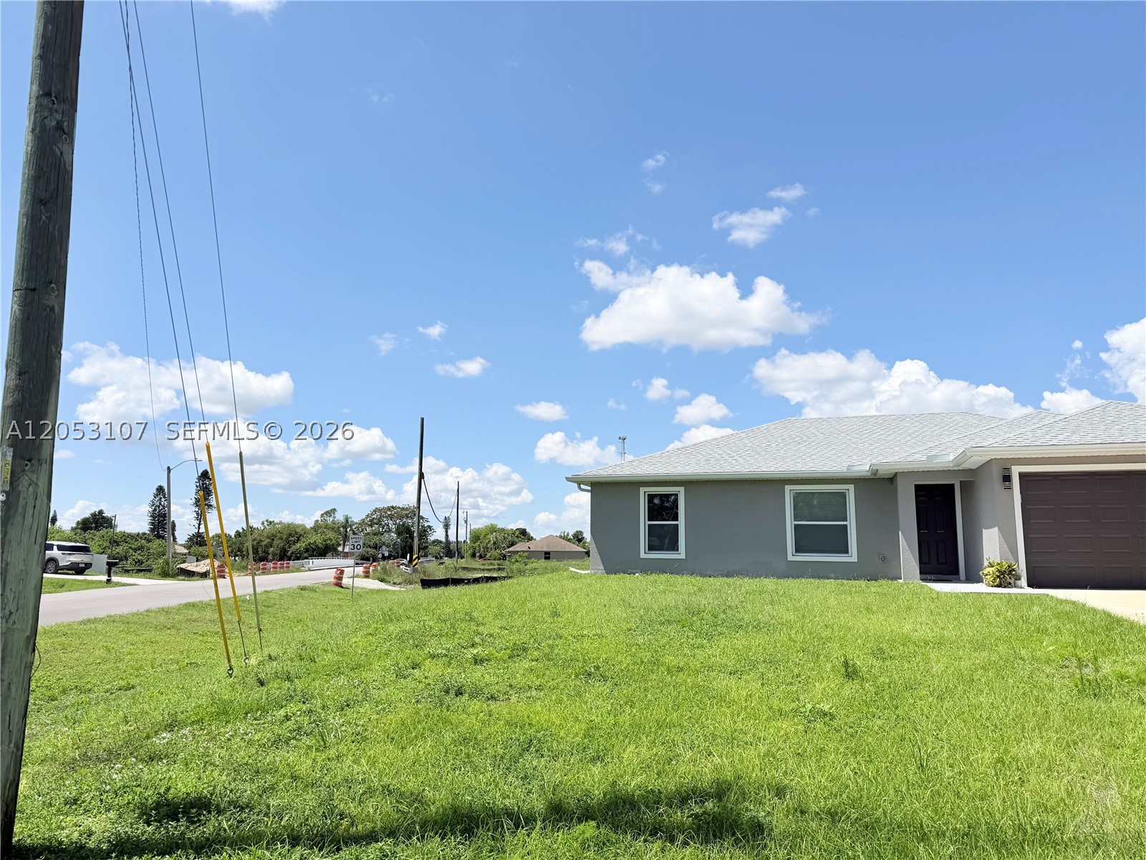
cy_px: 430
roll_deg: -0.2
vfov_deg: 56.8
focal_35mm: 24
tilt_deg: +9.6
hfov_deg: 71.6
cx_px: 573
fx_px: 795
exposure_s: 1/8130
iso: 80
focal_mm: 6.76
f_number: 1.78
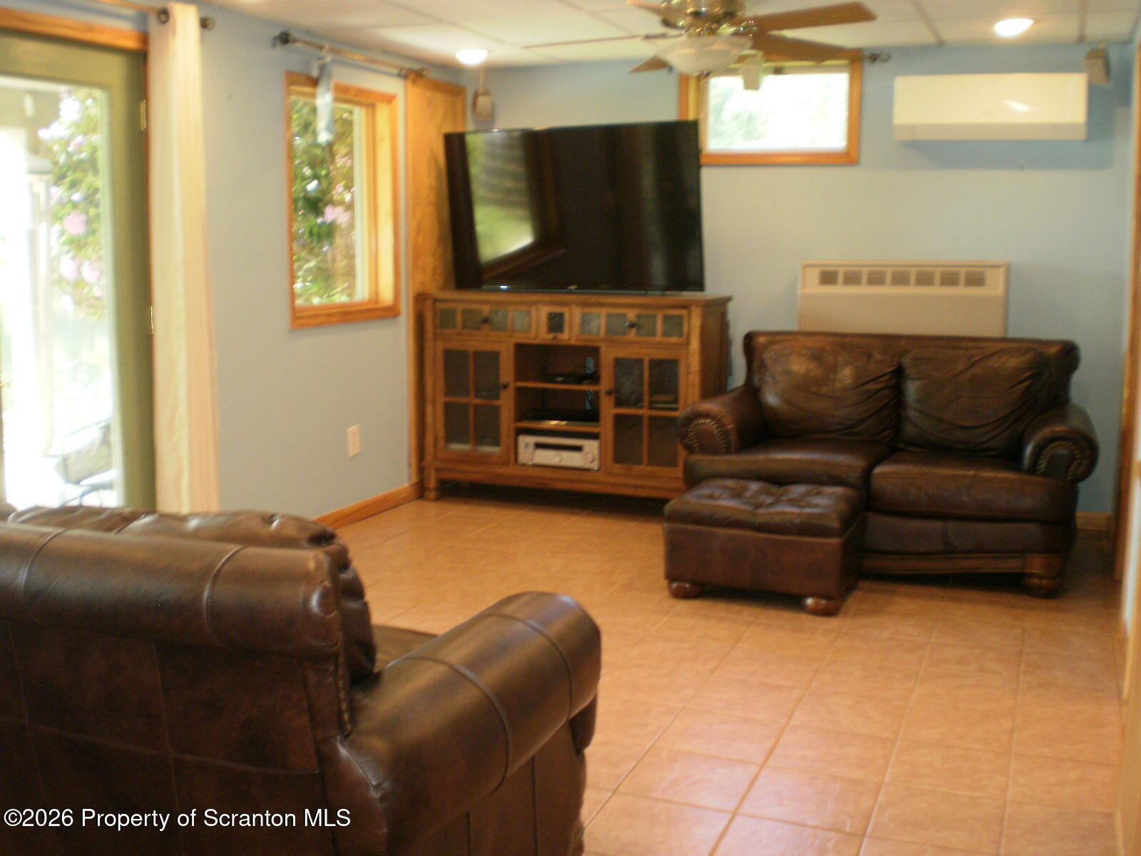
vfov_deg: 39.7
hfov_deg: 51.4
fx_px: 1187
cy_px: 428
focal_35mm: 36
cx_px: 570
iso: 125
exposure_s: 1/30
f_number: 3.1
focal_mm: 6.3
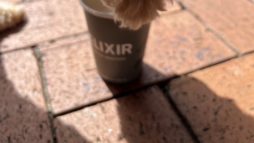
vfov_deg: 29.1
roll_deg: +0.1
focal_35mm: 38
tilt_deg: -28.1
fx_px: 256
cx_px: 127
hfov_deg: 52.8
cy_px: -1
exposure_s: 1/2994
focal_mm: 5.7
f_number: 1.5
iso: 50
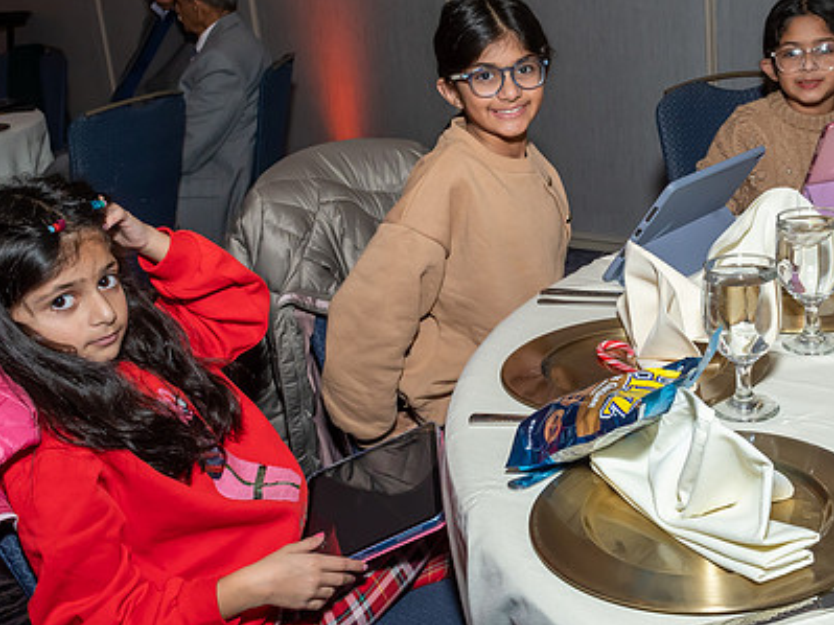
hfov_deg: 39.5
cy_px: 264
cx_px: 607
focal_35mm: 47
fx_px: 1132
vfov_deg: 30.8
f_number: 7.1
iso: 400
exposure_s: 1/250
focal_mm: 17
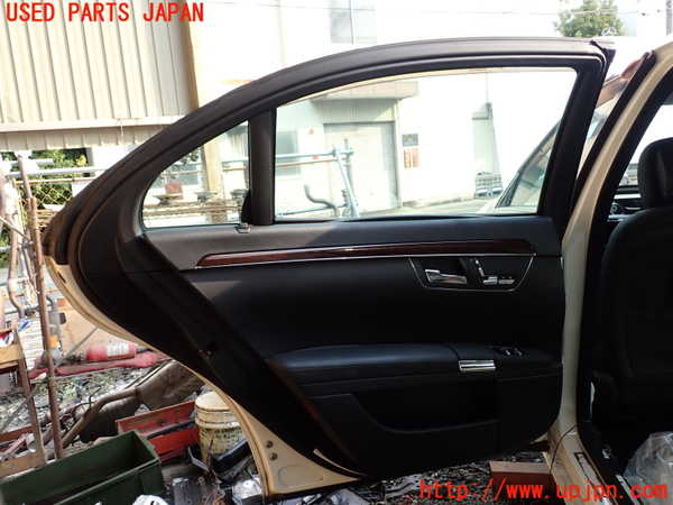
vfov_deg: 46.8
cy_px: 252
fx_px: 583
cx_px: 336
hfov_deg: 60.0
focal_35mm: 30
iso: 100
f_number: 3.2
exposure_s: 1/125
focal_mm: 5.4
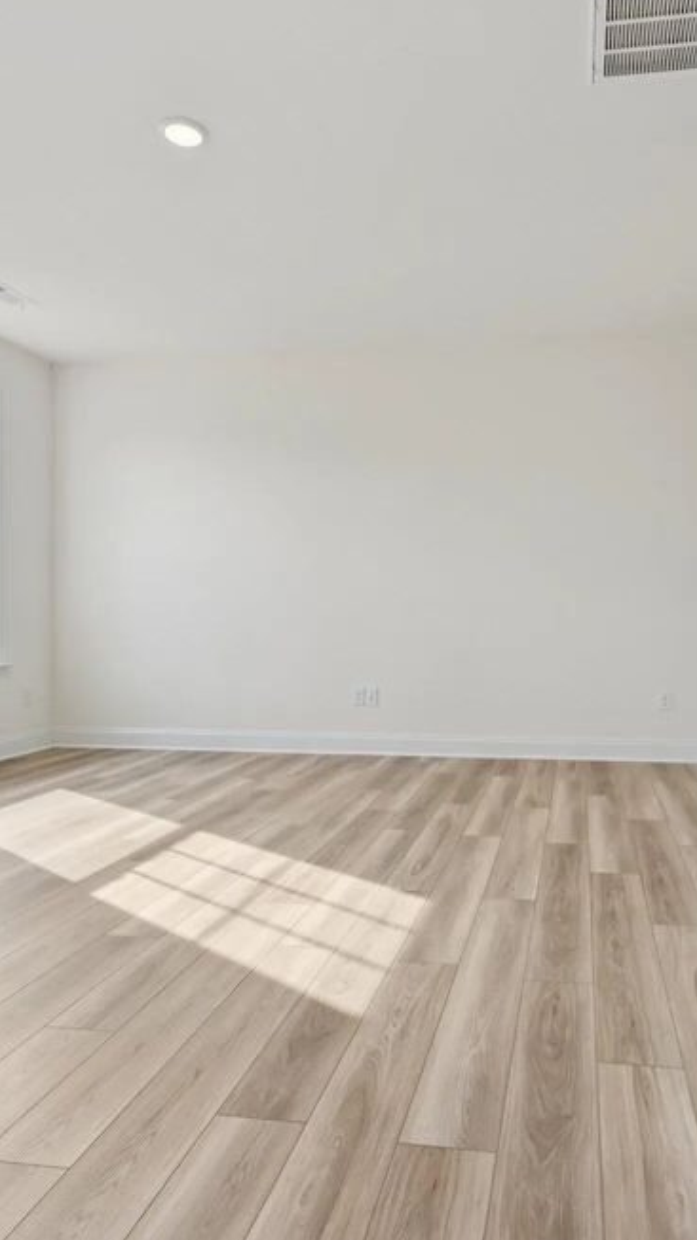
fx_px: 756
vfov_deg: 78.7
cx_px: 469
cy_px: 612
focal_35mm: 23
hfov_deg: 48.6
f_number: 8
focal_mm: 14
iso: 100
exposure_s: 1/80
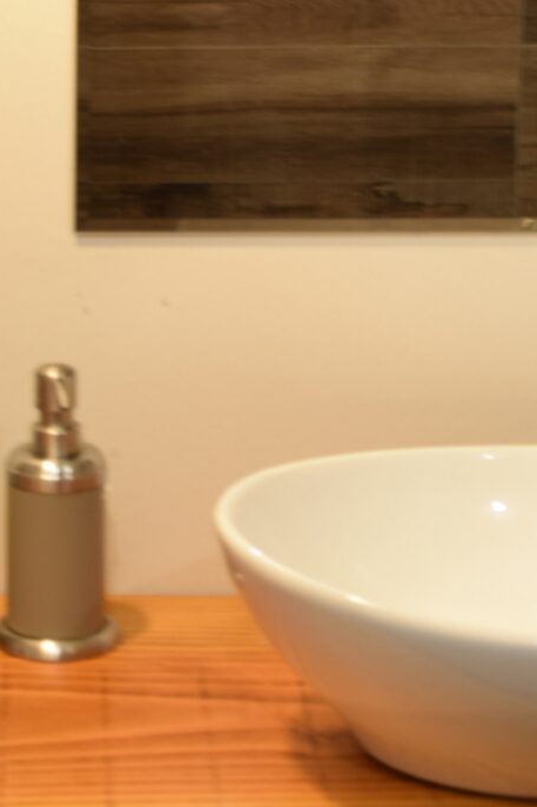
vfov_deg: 10.5
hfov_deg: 7.0
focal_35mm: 196
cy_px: 225
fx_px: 4384
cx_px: 383
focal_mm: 35
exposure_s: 1/1.6
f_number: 5
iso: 100
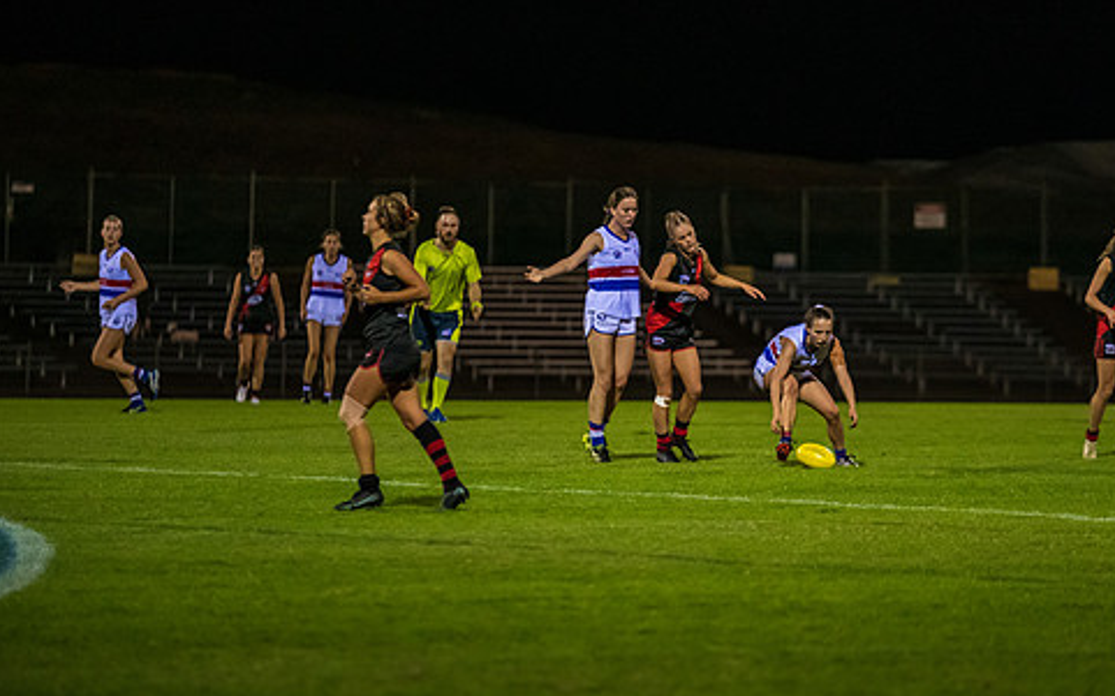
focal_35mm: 273
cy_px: 369
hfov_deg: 7.7
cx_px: 680
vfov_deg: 4.8
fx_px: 8294
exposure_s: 1/800
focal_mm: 200
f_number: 2.8
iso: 3200
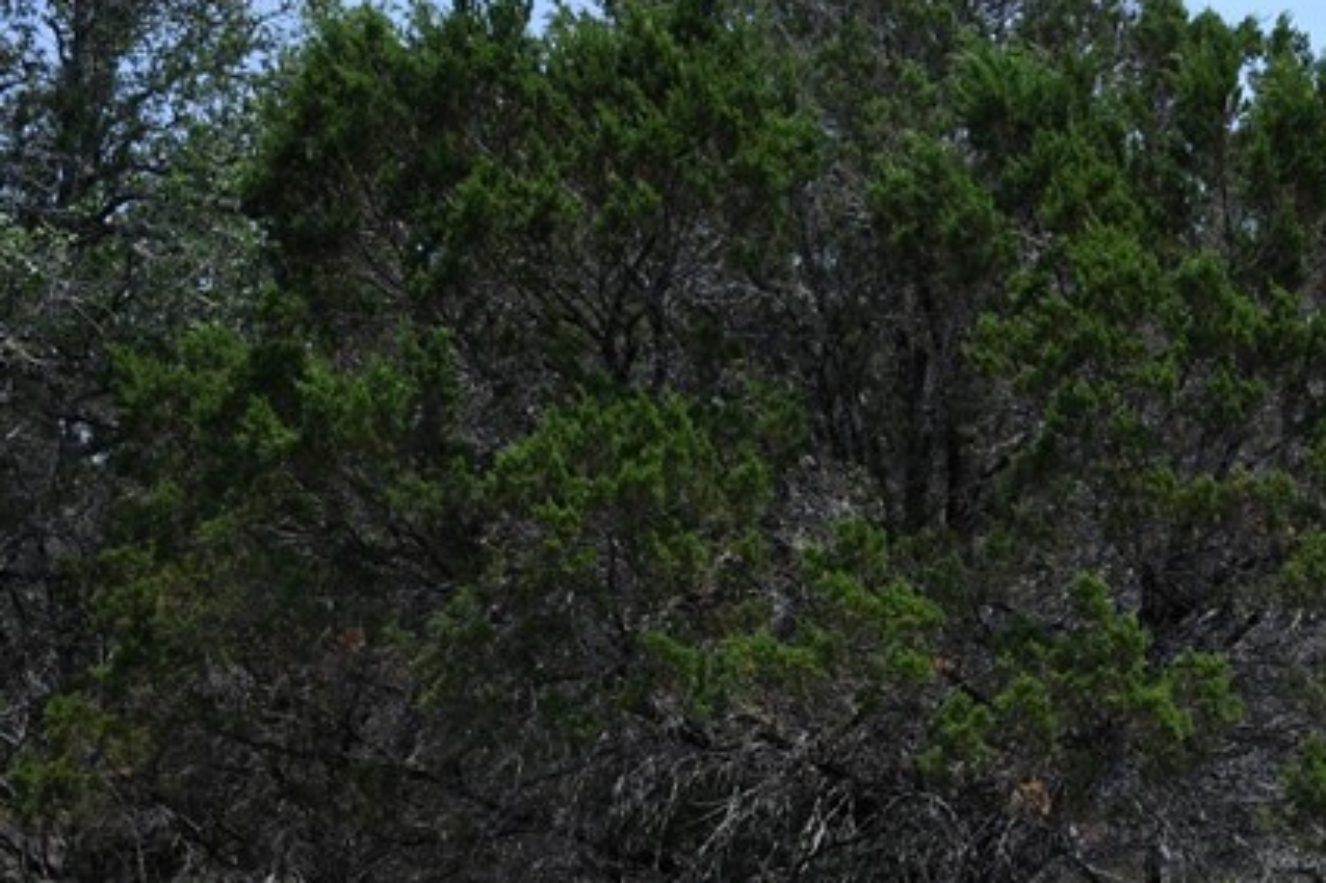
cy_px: 958
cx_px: 1092
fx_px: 2540
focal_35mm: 69
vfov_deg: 19.0
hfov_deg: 28.5
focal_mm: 18
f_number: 3.5
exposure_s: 1/2500
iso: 200
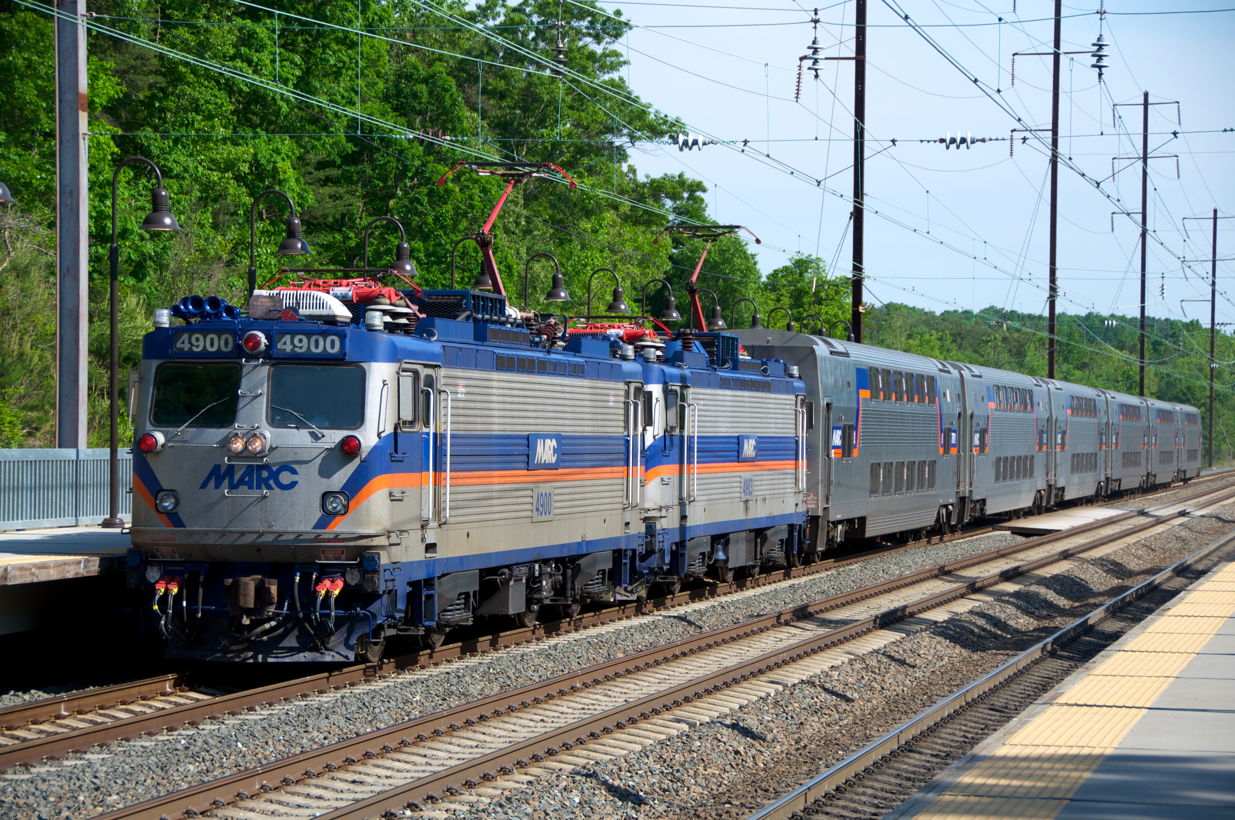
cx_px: 618
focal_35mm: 105
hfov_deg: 19.5
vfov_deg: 13.0
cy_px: 410
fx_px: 3598
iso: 200
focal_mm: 70
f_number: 5
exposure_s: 1/1250
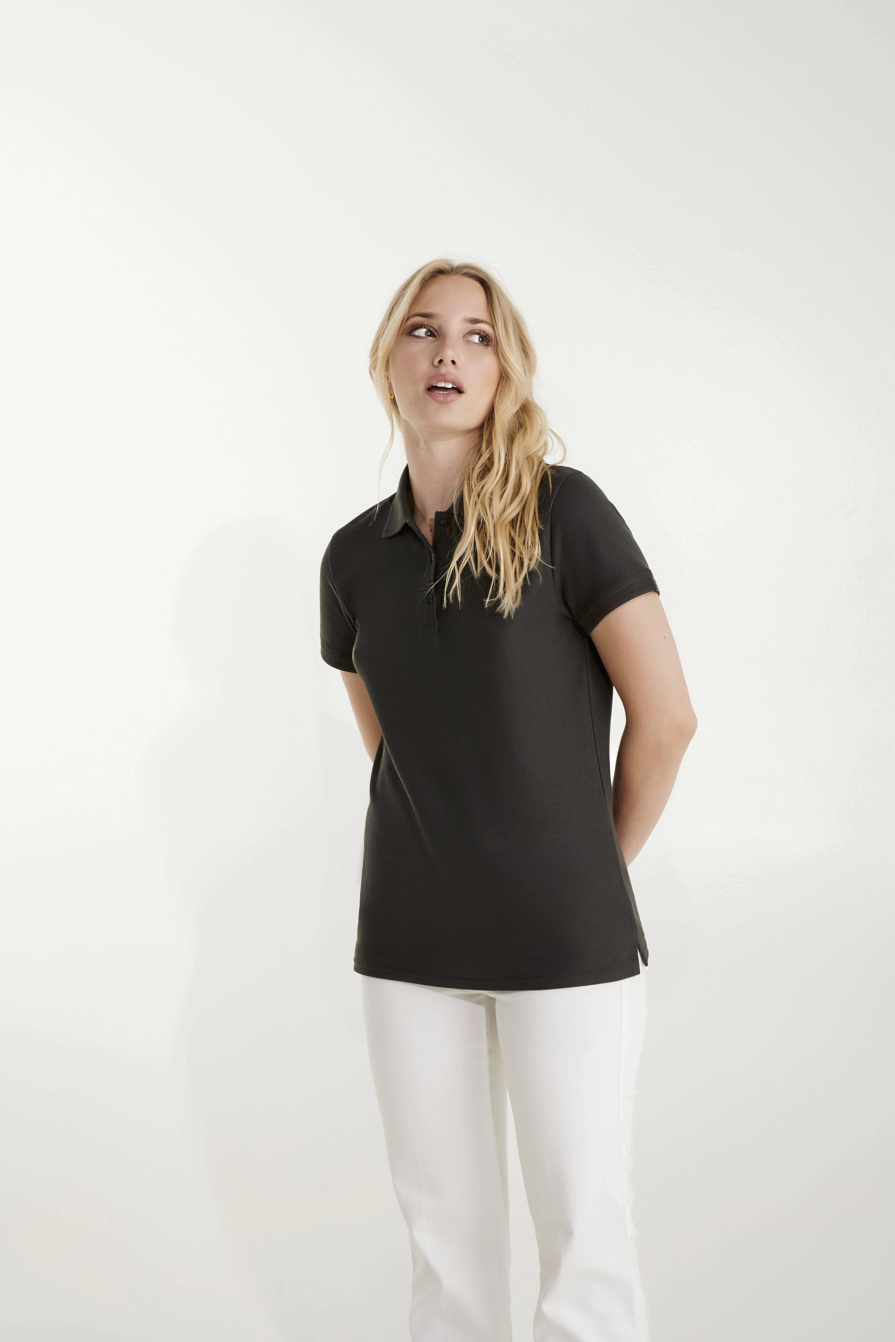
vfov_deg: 33.4
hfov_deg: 22.6
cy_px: 671
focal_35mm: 60
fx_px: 2237
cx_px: 448
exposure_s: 1/125
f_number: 13
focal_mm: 60
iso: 100
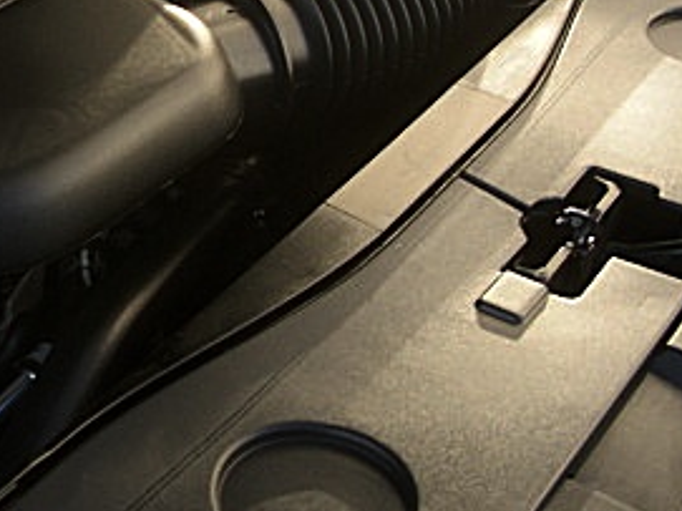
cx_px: -18
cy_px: 28
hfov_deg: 22.1
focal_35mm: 85
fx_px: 1674
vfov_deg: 17.0
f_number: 2.8
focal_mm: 6.3
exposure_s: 1/100
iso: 100
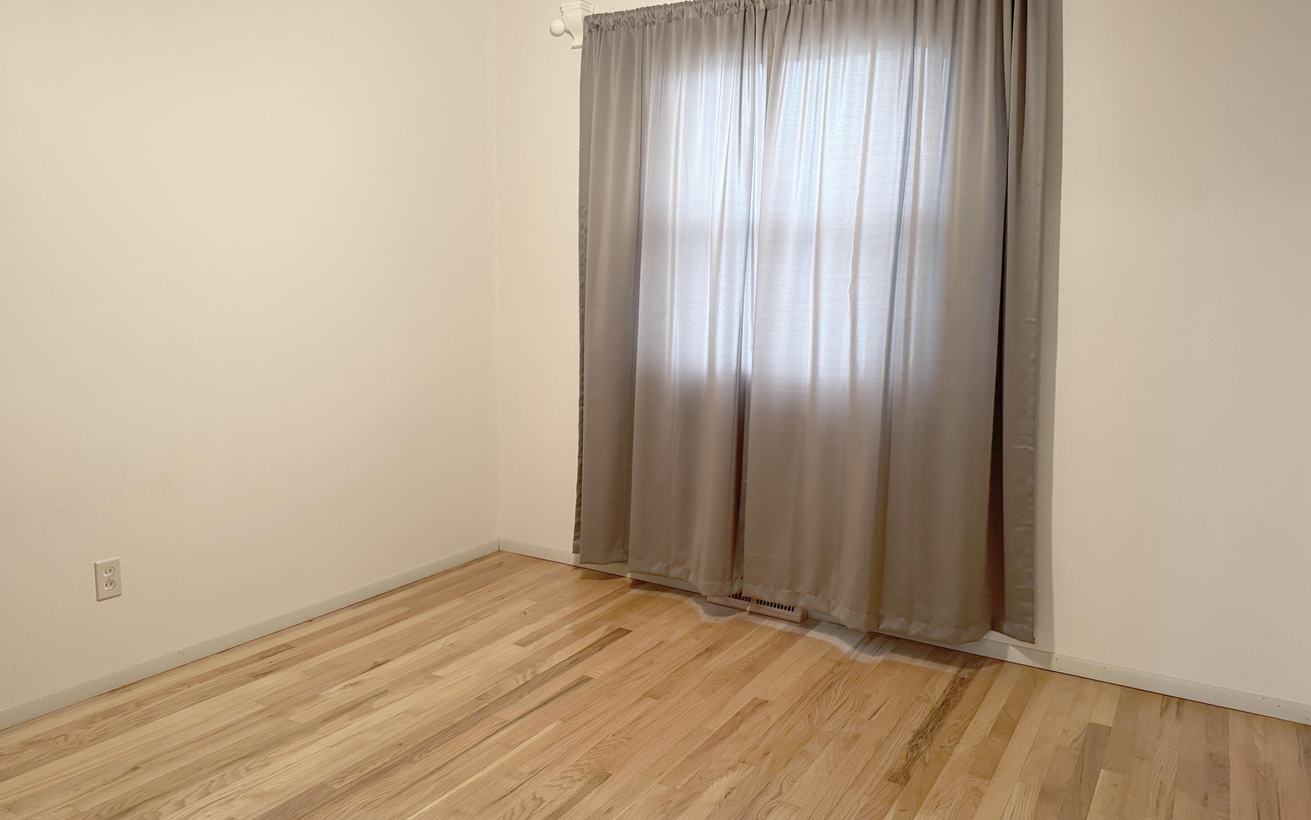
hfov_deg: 70.4
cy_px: 414
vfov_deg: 47.6
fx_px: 929
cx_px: 662
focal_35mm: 26
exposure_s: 1/60
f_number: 1.78
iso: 500
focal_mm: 6.76
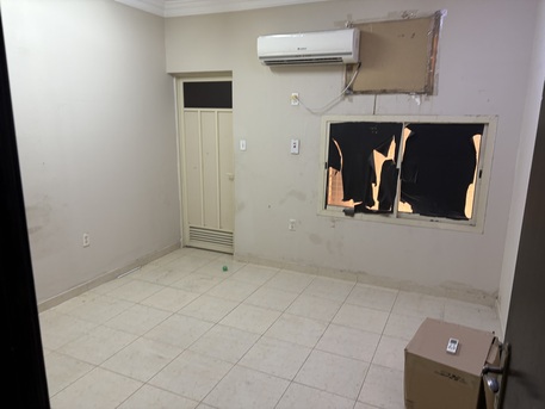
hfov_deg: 67.3
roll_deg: -1.1
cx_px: 272
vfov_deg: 53.1
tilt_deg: -12.8
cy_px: 204
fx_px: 409
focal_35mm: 26
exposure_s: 1/60
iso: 160
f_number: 1.6
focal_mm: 5.96
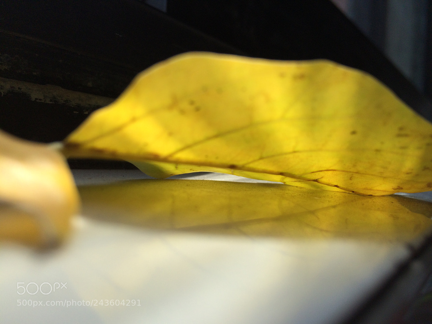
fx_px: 362
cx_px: 216
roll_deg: -3.3
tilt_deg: -0.1
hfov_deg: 61.7
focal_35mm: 29
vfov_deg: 48.2
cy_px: 162
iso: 32
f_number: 2.2
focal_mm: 4.15
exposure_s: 1/1466
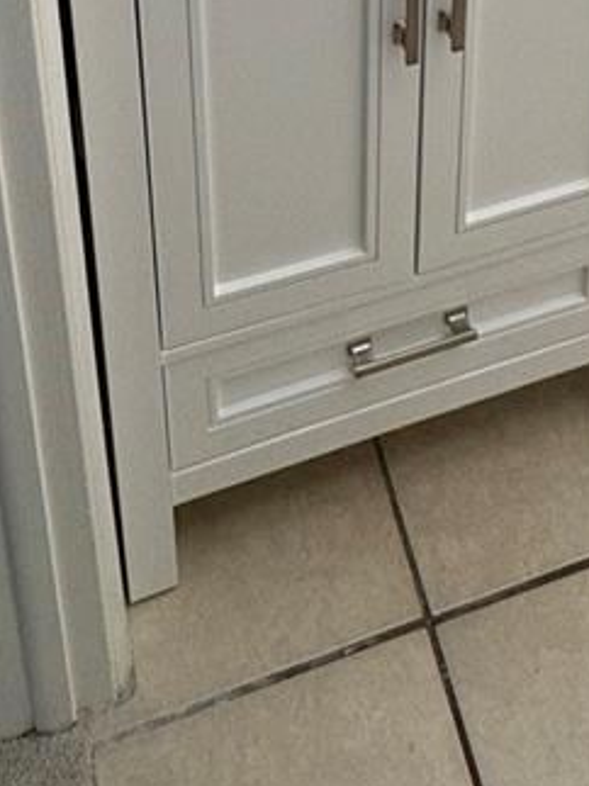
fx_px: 1181
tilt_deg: -18.5
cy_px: -545
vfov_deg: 23.6
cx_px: 314
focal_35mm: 52
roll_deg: +0.7
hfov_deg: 28.0
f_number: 2.2
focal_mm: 2.22
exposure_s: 1/120
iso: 64
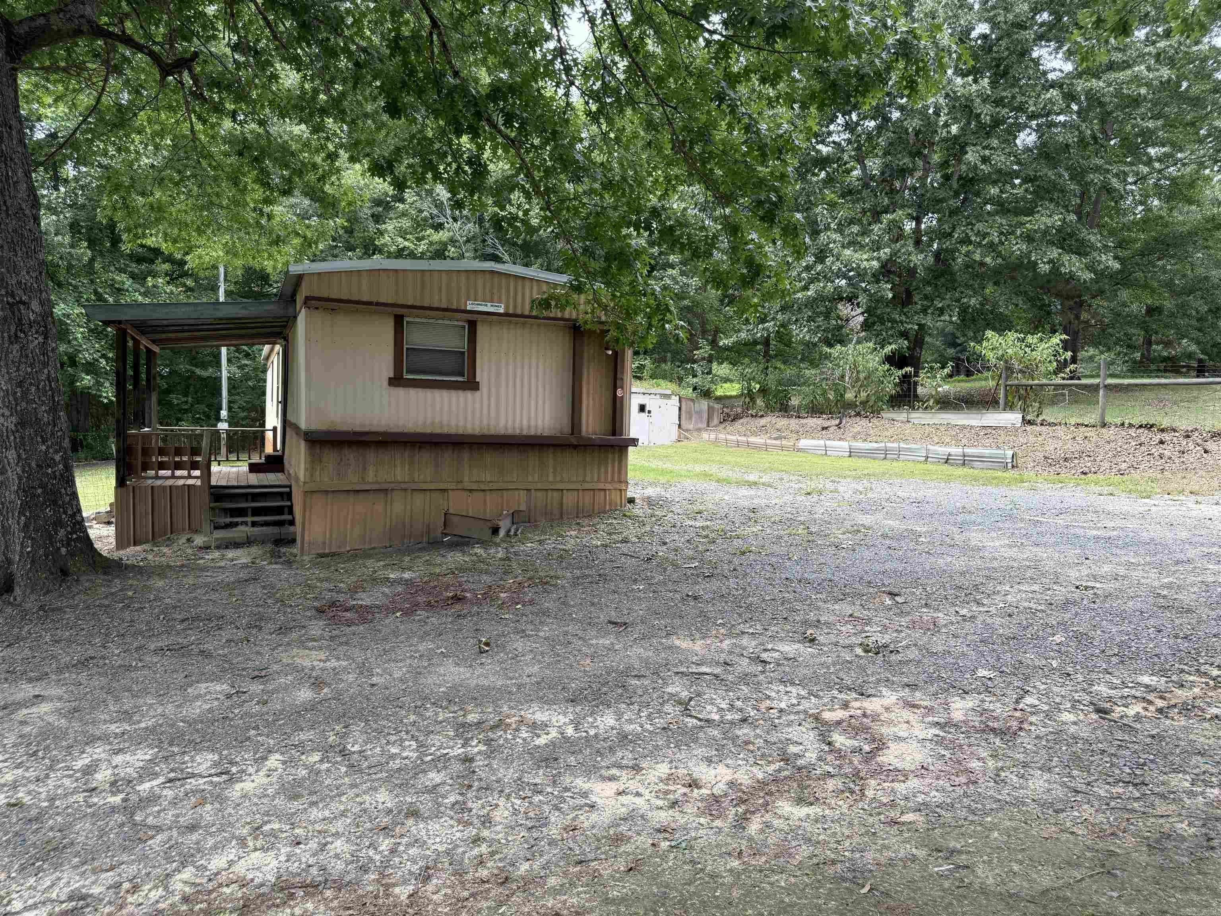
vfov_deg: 56.8
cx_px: 610
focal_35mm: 24
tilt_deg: -2.6
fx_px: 847
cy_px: 458
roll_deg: -1.3
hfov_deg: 71.6
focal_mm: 6.76
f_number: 1.78
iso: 80
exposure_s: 1/627
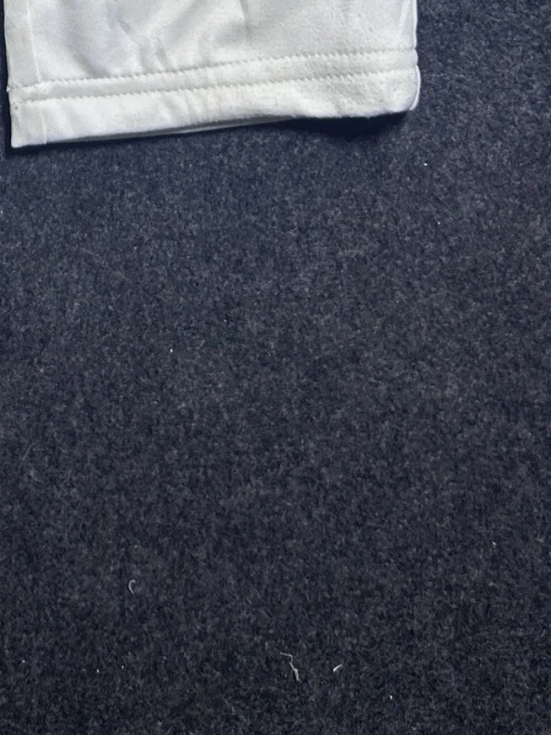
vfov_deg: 19.6
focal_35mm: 84
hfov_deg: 17.2
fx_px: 1783
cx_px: 22
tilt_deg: -66.7
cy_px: -424
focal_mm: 5.7
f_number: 1.5
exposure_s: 1/50
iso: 100
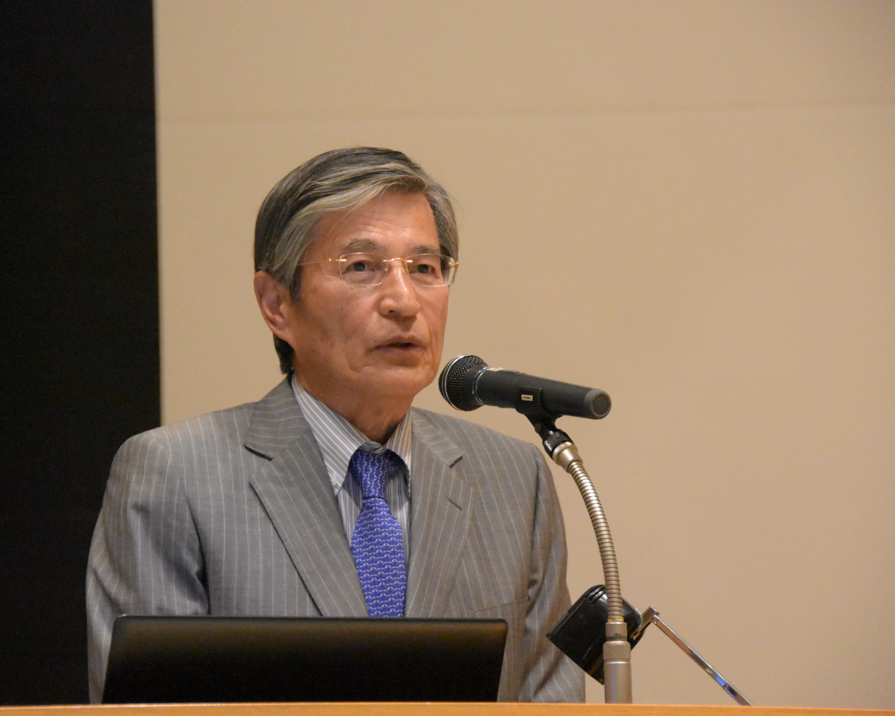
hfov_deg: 10.8
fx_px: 4730
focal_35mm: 179
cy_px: 358
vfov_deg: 8.7
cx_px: 377
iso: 12800
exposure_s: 1/125
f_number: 5.3
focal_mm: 105
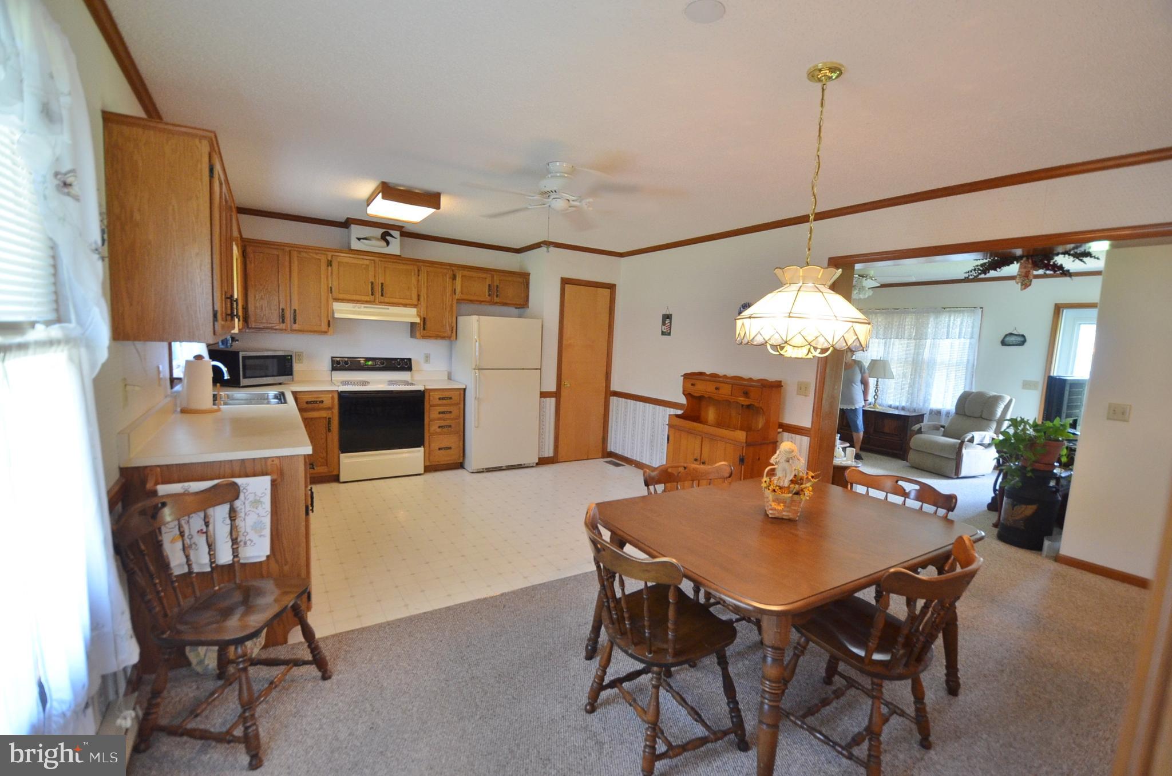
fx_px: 487
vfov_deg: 77.1
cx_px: 586
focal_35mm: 15
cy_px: 388
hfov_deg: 100.5
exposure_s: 1/60
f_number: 4
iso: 1000
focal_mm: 10
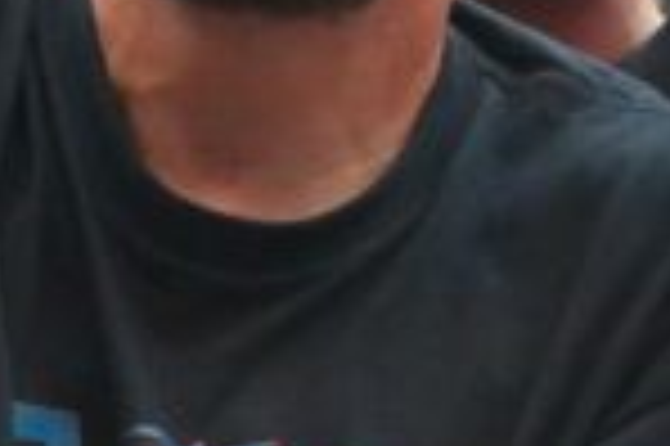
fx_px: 11507
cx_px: -746
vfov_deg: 2.2
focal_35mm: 619
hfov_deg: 3.3
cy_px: -68
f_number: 5
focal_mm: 80
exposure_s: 1/160
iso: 5000
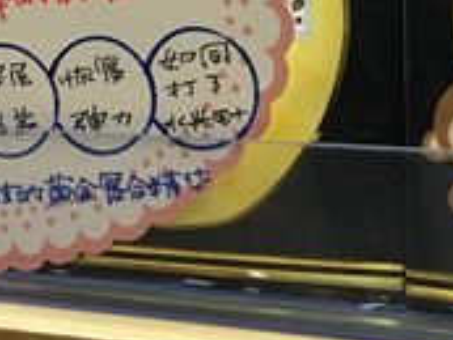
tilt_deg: +0.5
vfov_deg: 13.7
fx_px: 1388
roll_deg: +0.1
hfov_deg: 18.5
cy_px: -31
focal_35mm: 106
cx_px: 186
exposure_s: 1/33
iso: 40
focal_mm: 4.15
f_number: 2.2
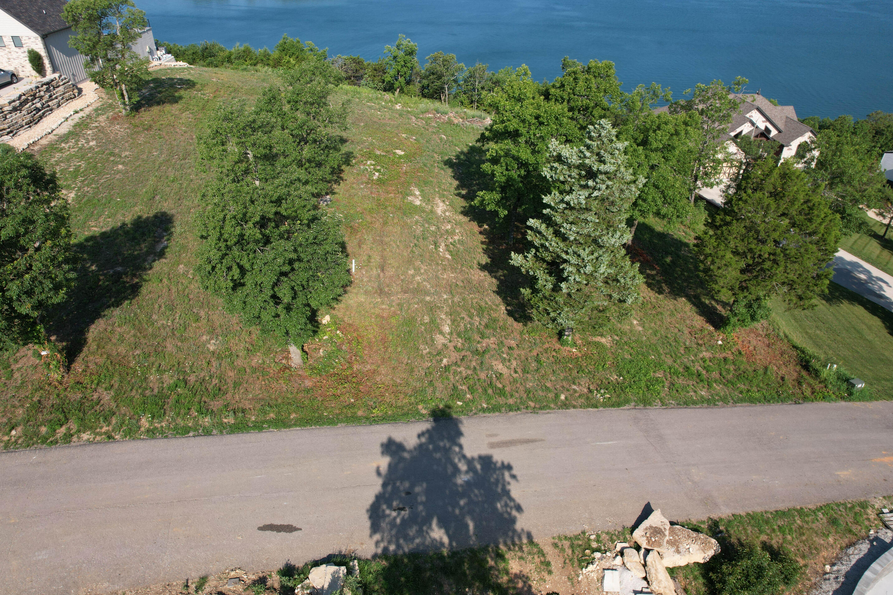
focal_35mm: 23
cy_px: 294
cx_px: 427
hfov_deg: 76.1
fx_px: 570
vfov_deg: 55.1
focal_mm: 8.38
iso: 100
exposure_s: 1/350
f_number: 2.8
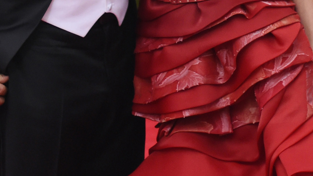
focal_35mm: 96
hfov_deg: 22.2
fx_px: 797
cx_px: 134
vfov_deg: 11.9
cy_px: -106
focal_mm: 50
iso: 3200
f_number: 2
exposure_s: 1/2000
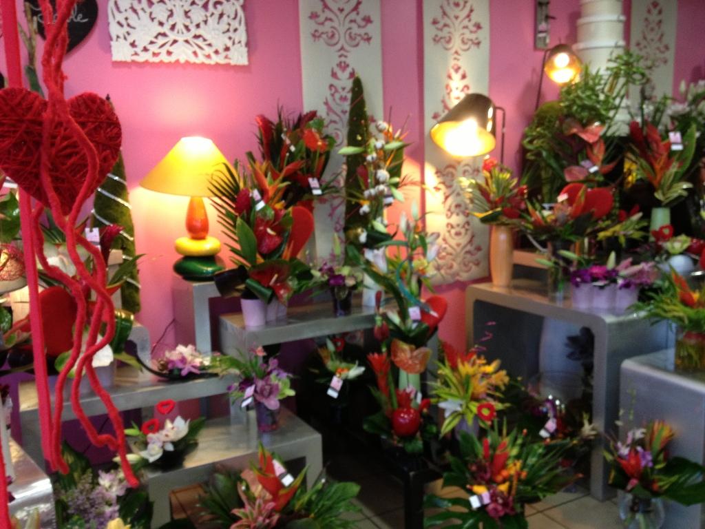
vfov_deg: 40.7
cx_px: 352
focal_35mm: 35
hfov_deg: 52.6
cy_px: 264
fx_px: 713
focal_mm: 4.28
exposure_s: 1/20
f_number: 2.4
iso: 160
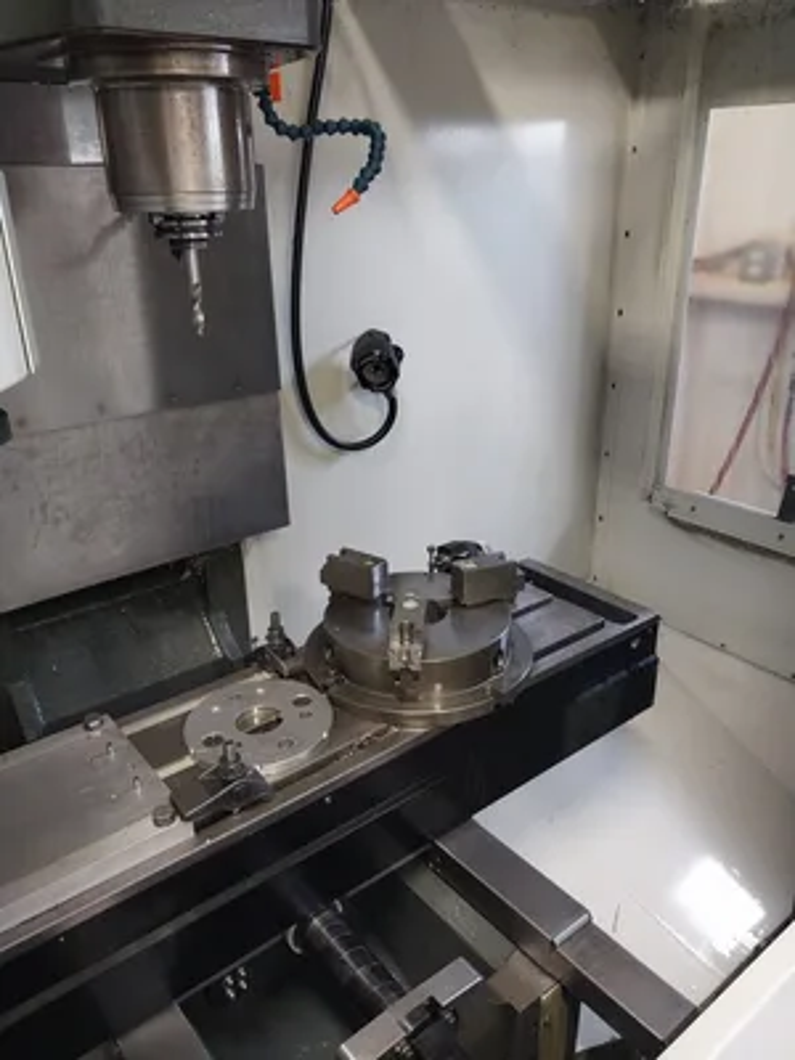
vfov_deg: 67.3
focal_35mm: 26
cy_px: 530
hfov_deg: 53.1
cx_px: 398
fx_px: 796
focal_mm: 4
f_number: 1.8
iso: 200
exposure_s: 1/60
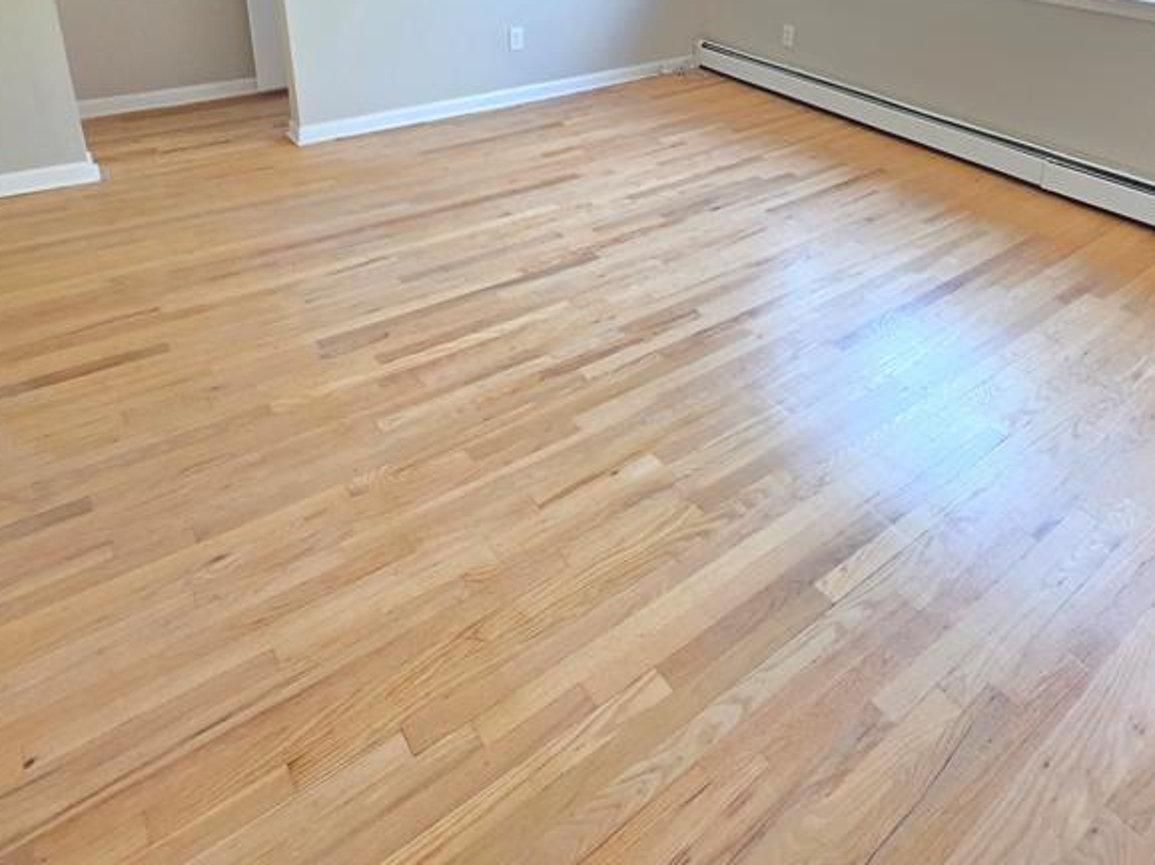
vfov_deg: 52.9
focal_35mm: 23
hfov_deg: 73.4
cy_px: 116
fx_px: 767
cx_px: 672
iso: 250
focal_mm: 2.2
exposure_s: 1/120
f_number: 1.9
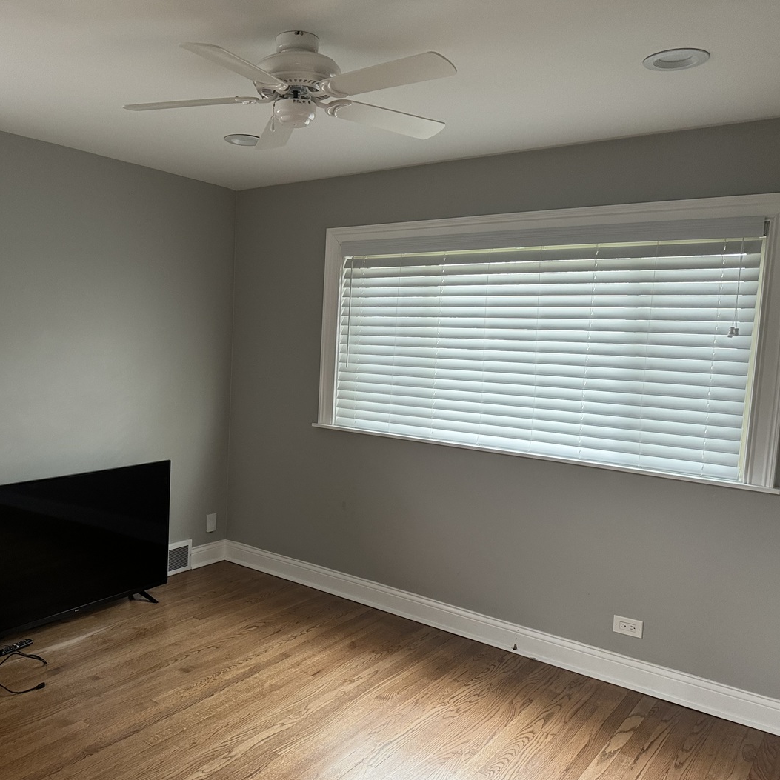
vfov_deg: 55.6
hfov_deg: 54.9
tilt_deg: -5.8
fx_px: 739
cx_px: 283
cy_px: 399
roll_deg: -2.4
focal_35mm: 29
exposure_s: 1/60
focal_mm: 6.76
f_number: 1.78
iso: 320
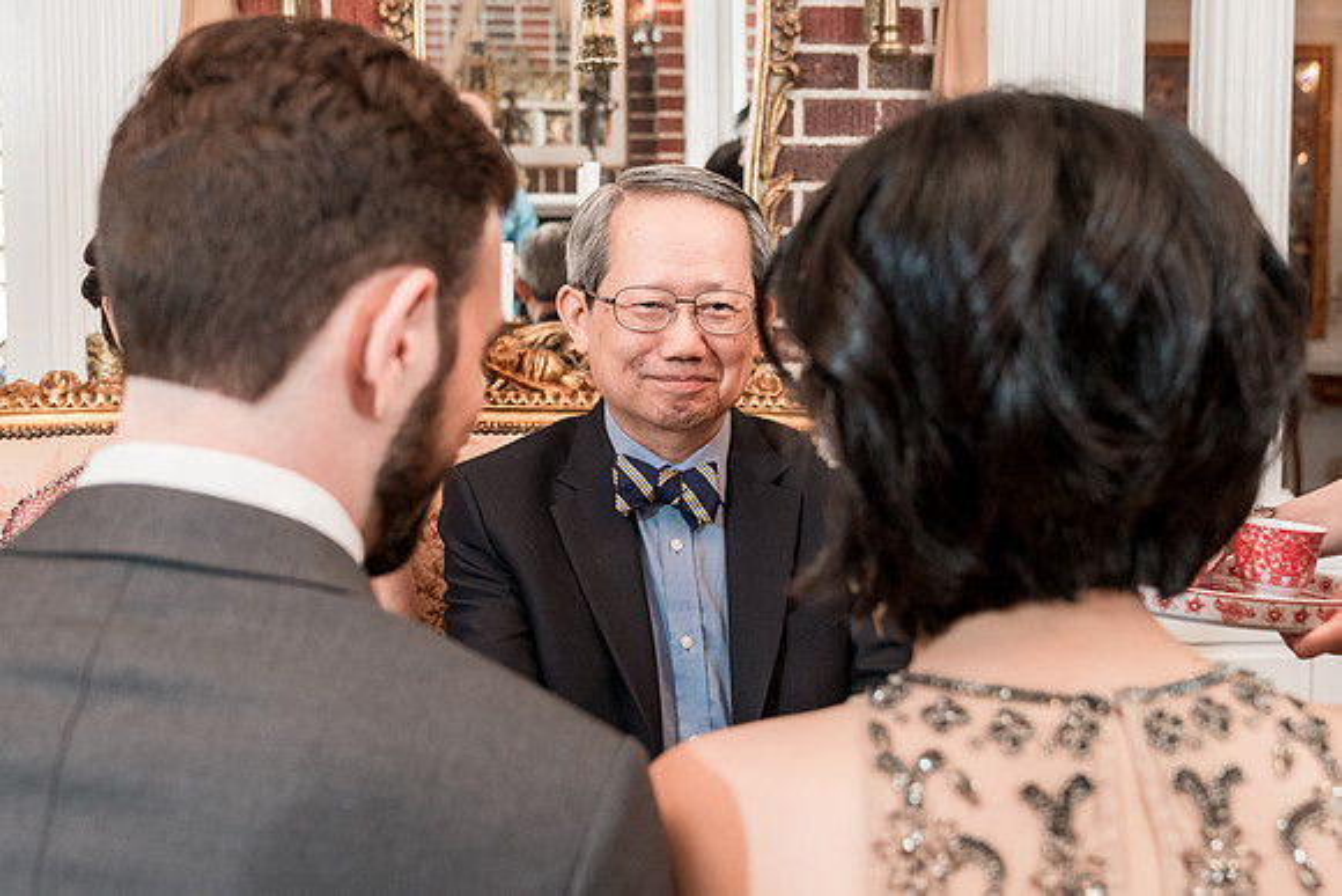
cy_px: 449
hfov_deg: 39.9
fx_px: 1847
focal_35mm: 50
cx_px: 684
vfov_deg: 27.3
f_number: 4
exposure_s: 1/200
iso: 2000
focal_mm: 36
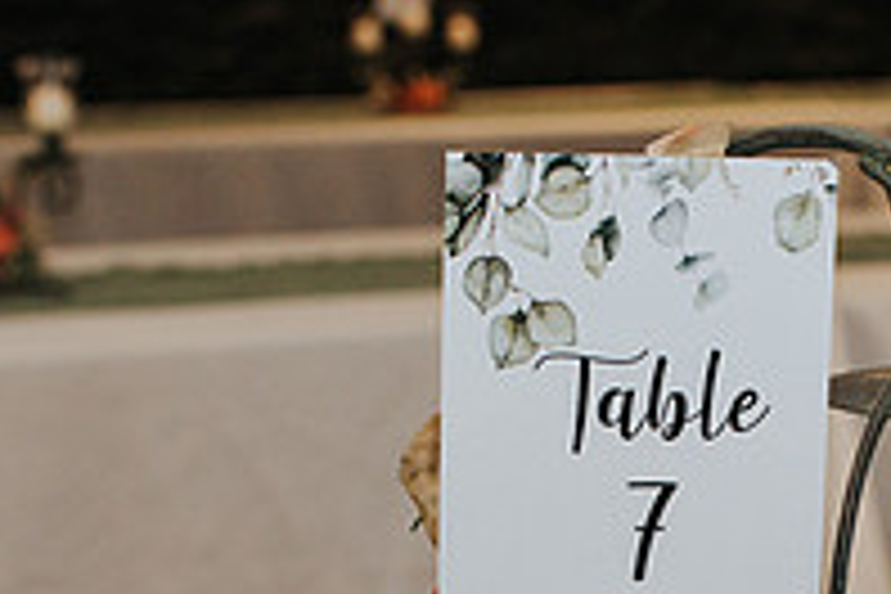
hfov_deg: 19.3
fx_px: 2599
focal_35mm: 105
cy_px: 819
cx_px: 650
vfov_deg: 12.5
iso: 1000
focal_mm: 35
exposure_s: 1/200
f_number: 4.5
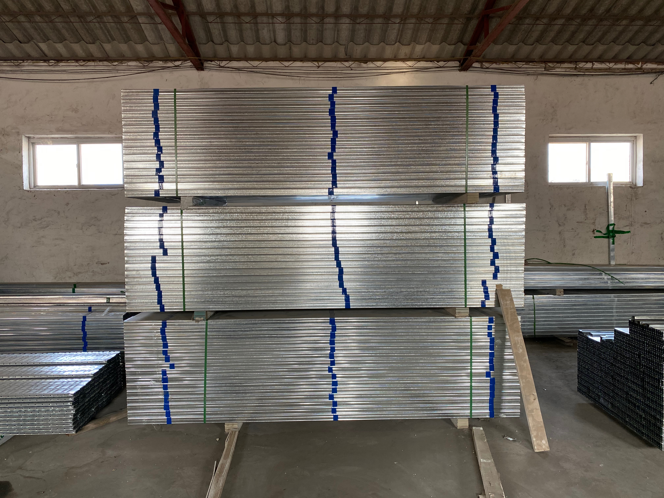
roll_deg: -0.7
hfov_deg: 67.3
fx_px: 499
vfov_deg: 53.1
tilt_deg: -2.6
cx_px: 332
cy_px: 249
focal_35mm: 26
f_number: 1.8
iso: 125
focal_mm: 4.25
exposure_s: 1/116
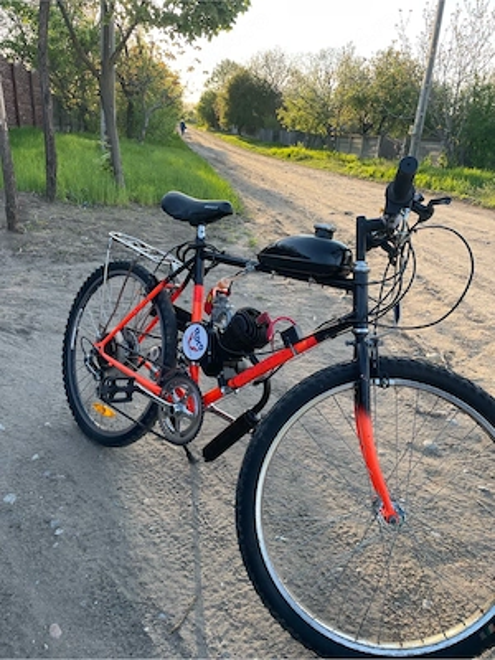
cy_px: 330
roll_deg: -4.4
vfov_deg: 67.3
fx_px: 496
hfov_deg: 53.1
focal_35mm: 26
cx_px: 248
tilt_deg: -20.8
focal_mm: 4.2
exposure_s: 1/390
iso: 32
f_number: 1.6
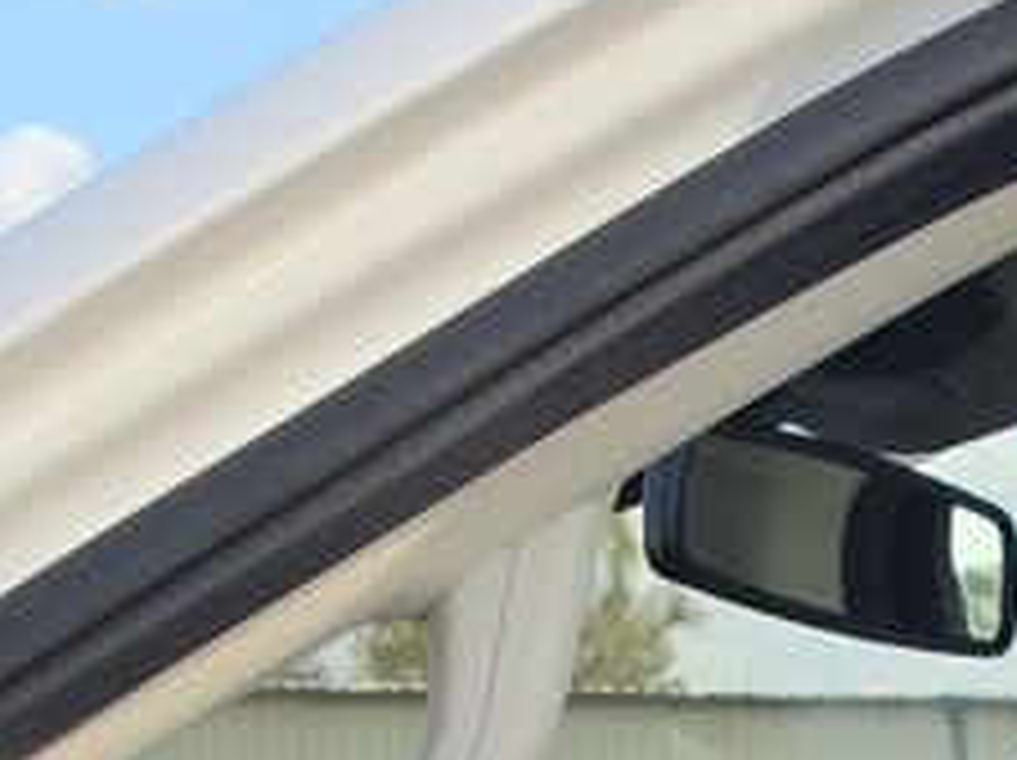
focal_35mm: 163
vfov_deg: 8.1
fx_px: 4784
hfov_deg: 11.7
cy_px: 2024
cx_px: 1436
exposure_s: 1/2952
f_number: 1.4
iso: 63
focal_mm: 6.5
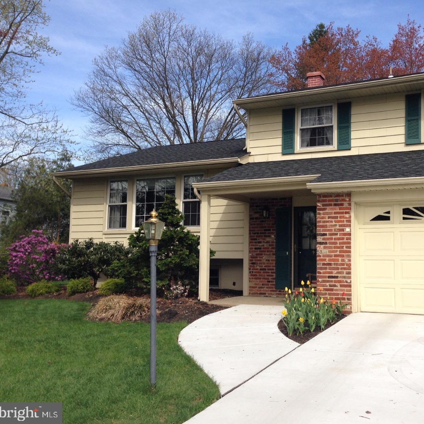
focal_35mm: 39
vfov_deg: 42.8
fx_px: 540
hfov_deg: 42.4
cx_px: 277
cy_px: 212
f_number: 2.4
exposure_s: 1/903
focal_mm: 4.12
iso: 50
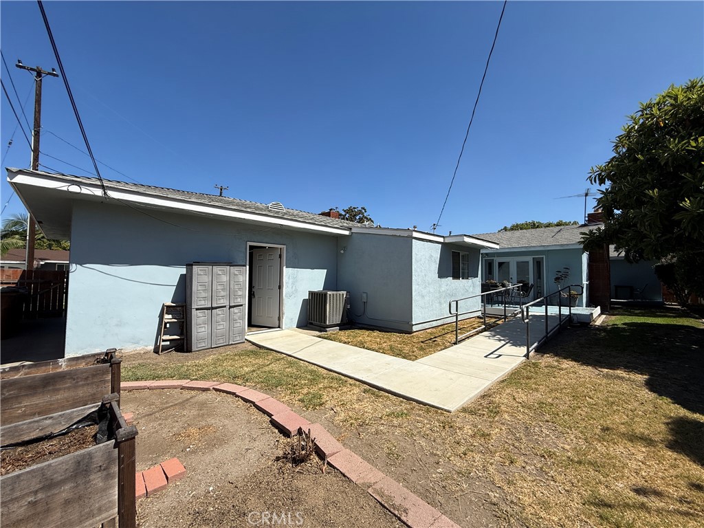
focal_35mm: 14
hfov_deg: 102.1
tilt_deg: +3.9
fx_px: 285
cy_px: 264
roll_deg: -1.4
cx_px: 352
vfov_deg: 85.7
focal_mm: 2.22
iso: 50
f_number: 2.2
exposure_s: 1/2976
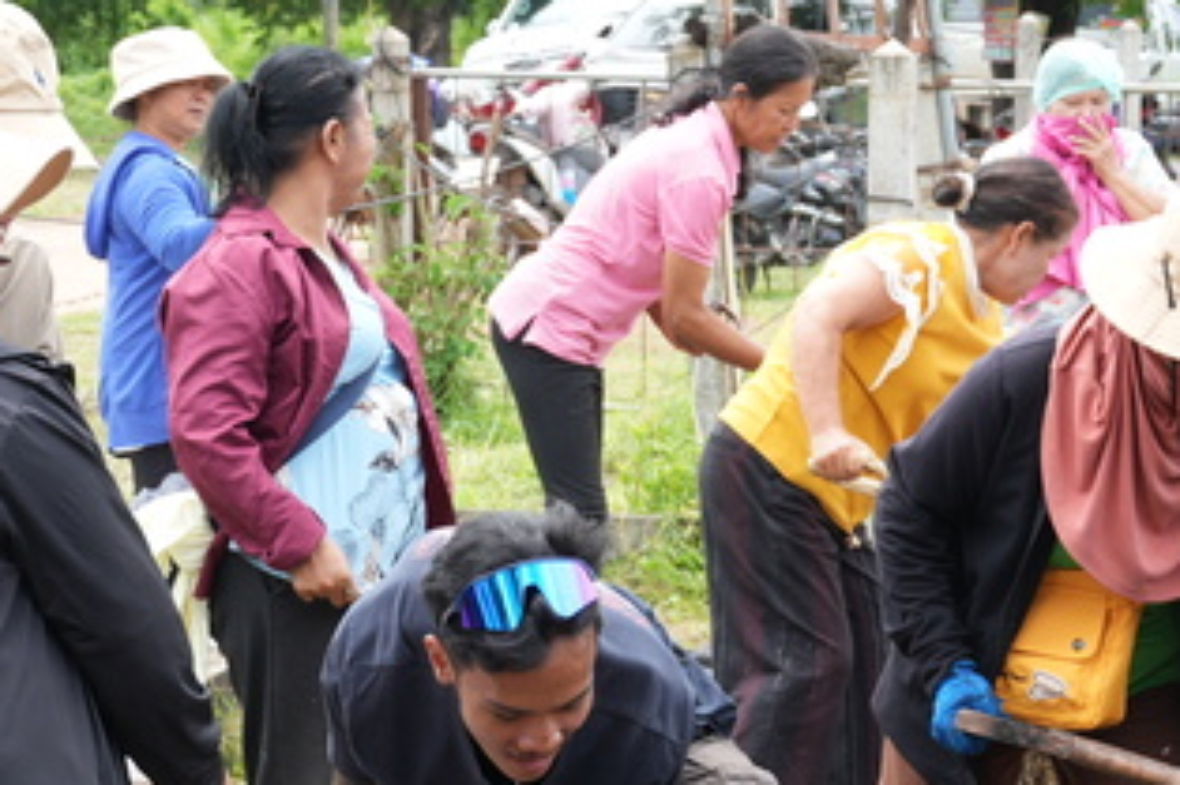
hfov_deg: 14.5
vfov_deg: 9.7
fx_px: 4628
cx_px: 688
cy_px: 471
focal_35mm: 141
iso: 100
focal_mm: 37
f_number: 5.6
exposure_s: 1/100
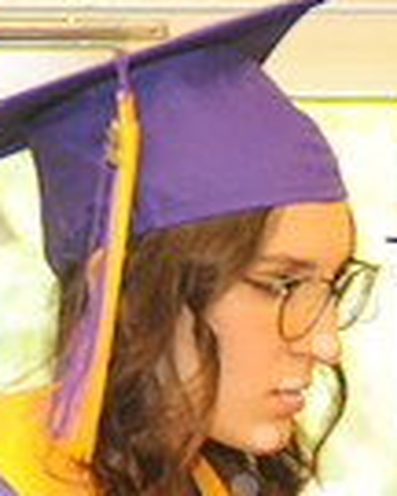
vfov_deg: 4.6
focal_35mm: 423
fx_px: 6213
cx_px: 654
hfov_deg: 3.6
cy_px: 621
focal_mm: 105
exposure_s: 1/80
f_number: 5.6
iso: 1600
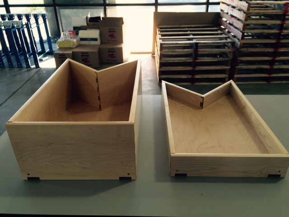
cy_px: 108
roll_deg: +1.2
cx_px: 144
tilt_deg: -28.7
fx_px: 242
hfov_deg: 61.7
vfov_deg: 48.2
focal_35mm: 29
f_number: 2.2
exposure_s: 1/60
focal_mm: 4.15
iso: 40
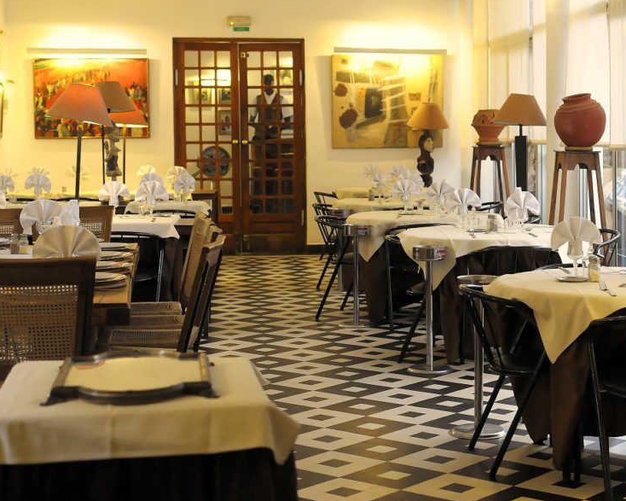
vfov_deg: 22.3
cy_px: 217
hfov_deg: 27.6
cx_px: 392
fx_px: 1272
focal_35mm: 69
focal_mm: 35
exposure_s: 1/60
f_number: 2.8
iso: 1600
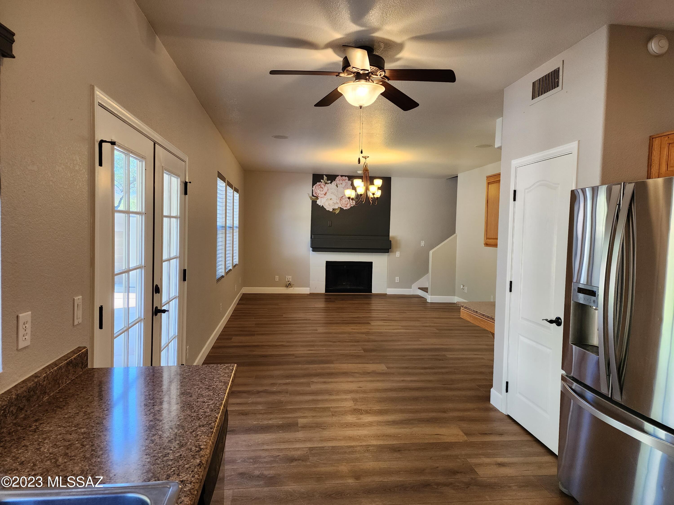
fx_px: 448
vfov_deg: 58.9
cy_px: 252
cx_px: 337
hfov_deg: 73.9
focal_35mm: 23
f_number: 1.8
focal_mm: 6.4
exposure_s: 1/180
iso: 200
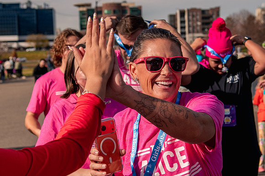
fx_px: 732
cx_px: 133
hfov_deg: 20.5
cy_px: 80
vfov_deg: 13.7
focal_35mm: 100
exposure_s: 1/1250
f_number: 5
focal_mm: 50
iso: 200
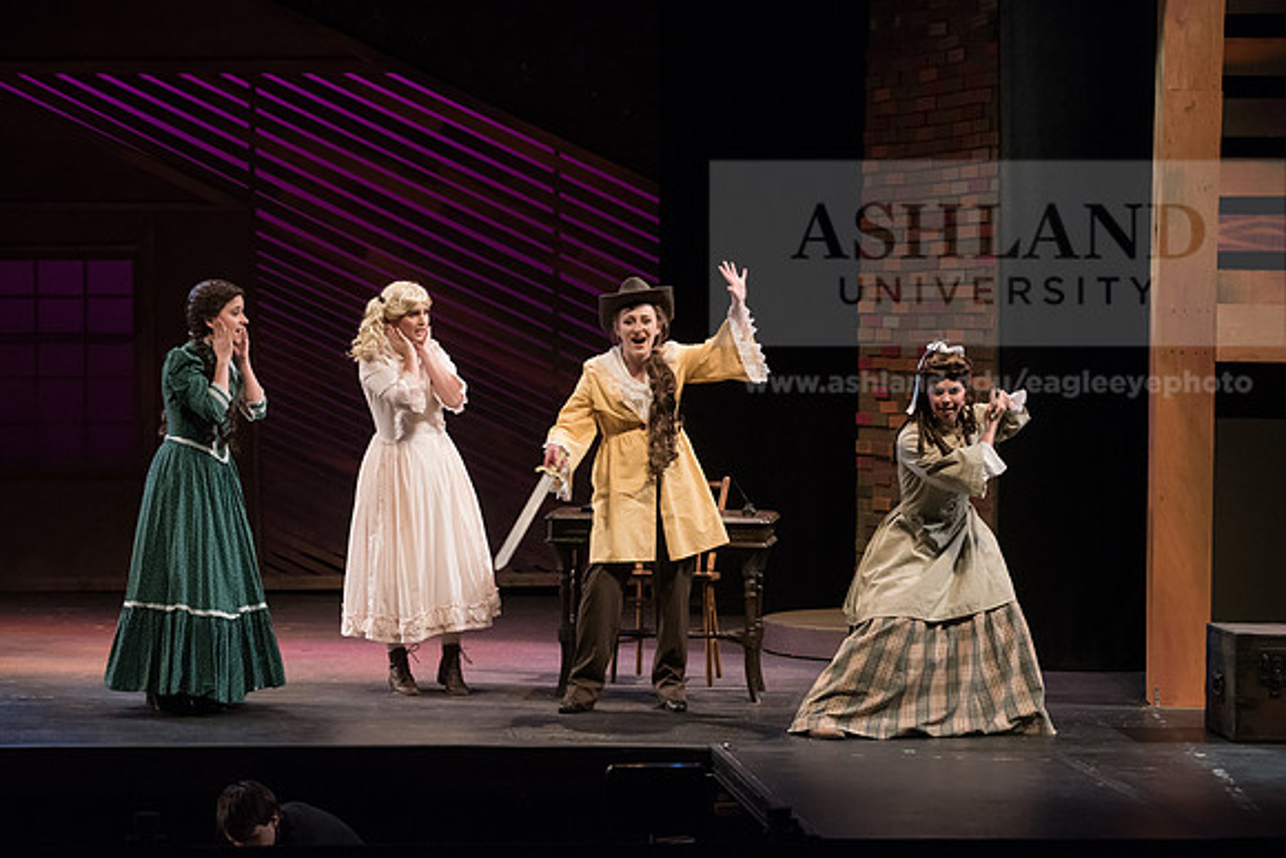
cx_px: 643
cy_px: 429
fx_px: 3501
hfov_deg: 20.8
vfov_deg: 14.0
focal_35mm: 98
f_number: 4.5
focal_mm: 98
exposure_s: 1/400
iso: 5000
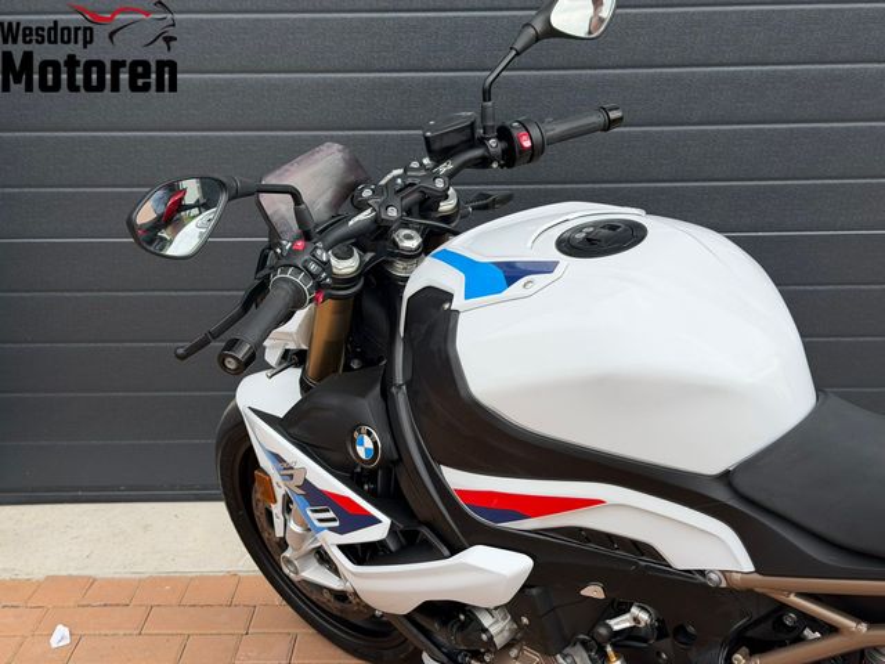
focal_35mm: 48
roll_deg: +1.5
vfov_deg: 30.3
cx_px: 442
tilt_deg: -17.6
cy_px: 332
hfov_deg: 39.7
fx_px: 1227
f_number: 1.78
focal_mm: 6.76
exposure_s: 1/2273
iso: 64
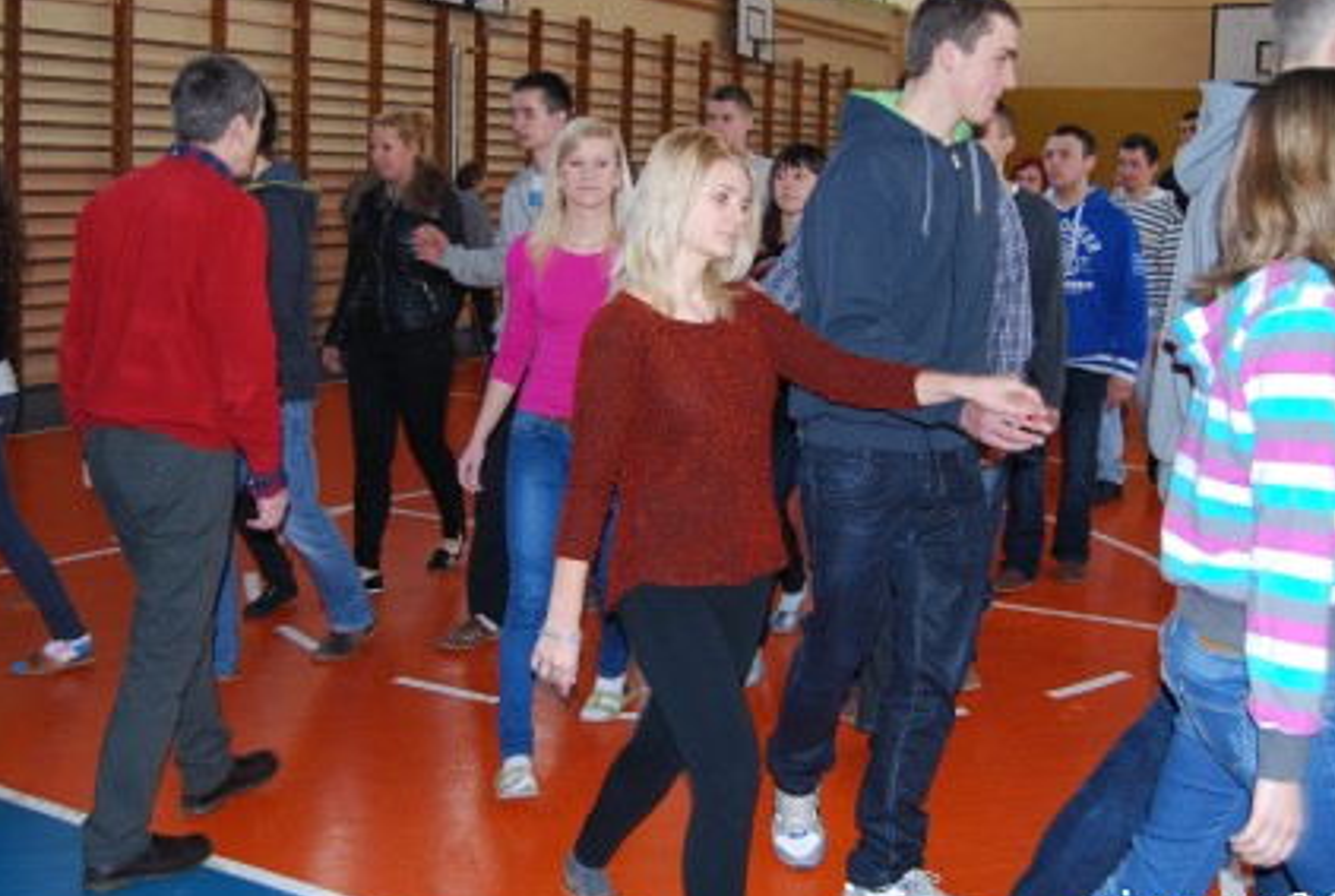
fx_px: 1189
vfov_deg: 41.3
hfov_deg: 58.3
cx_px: 785
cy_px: 457
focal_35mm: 32
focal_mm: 18
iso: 200
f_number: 3.5
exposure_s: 1/60
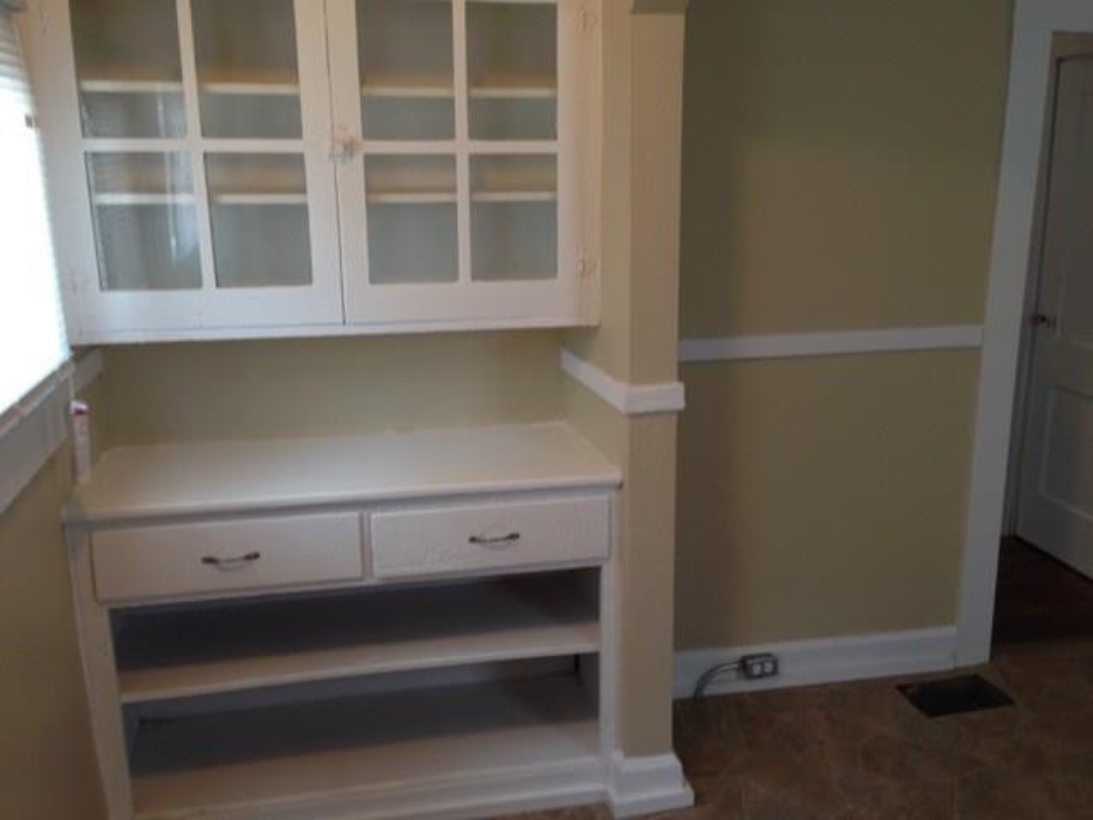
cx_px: 546
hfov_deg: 55.4
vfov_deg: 42.9
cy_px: 410
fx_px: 1042
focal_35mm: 33
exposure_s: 1/24
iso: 64
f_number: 2.4
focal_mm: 4.12
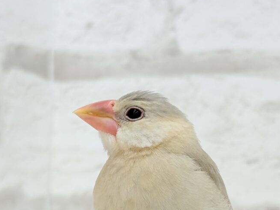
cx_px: 181
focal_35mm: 96
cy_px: 188
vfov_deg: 15.2
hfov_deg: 20.4
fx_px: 777
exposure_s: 1/100
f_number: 1.6
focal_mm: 5.96
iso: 50
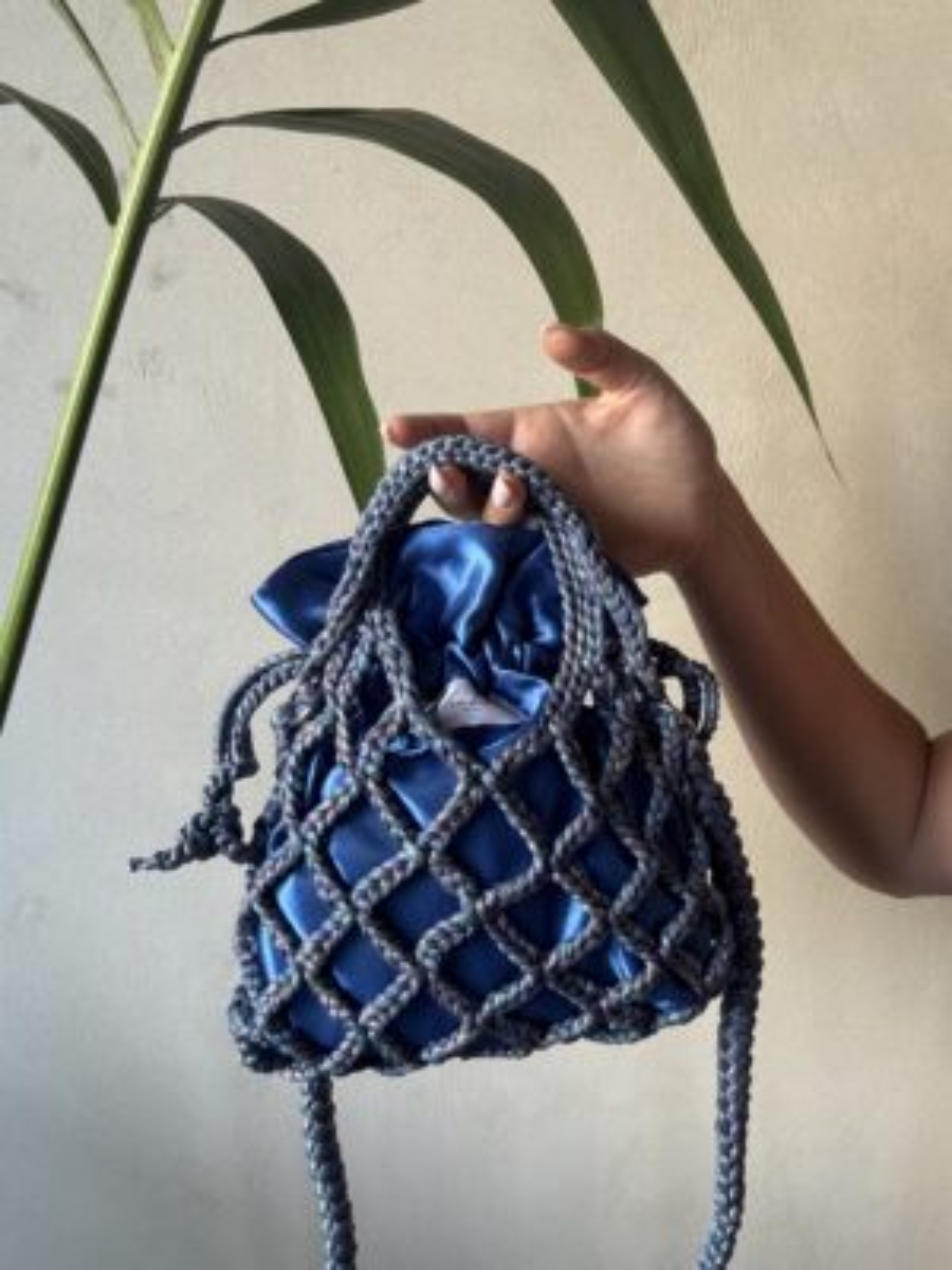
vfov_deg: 60.0
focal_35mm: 30
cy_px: 635
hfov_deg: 46.8
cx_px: 476
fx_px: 1100
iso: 125
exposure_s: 1/60
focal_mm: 2.69
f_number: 1.9
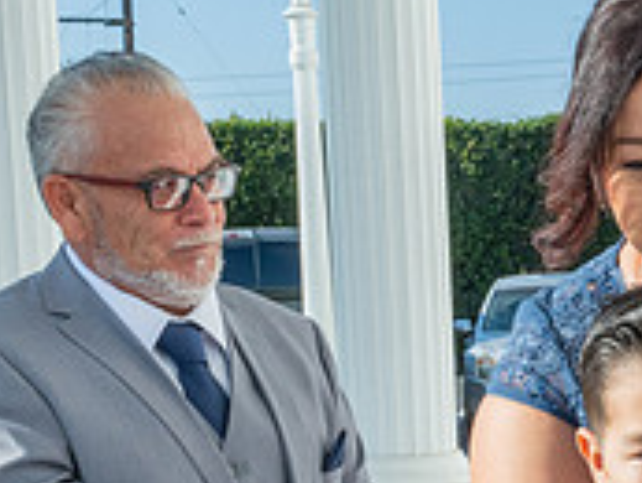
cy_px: 597
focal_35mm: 118
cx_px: 851
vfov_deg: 12.3
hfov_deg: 15.8
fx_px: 2190
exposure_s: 1/200
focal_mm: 32
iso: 250
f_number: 18
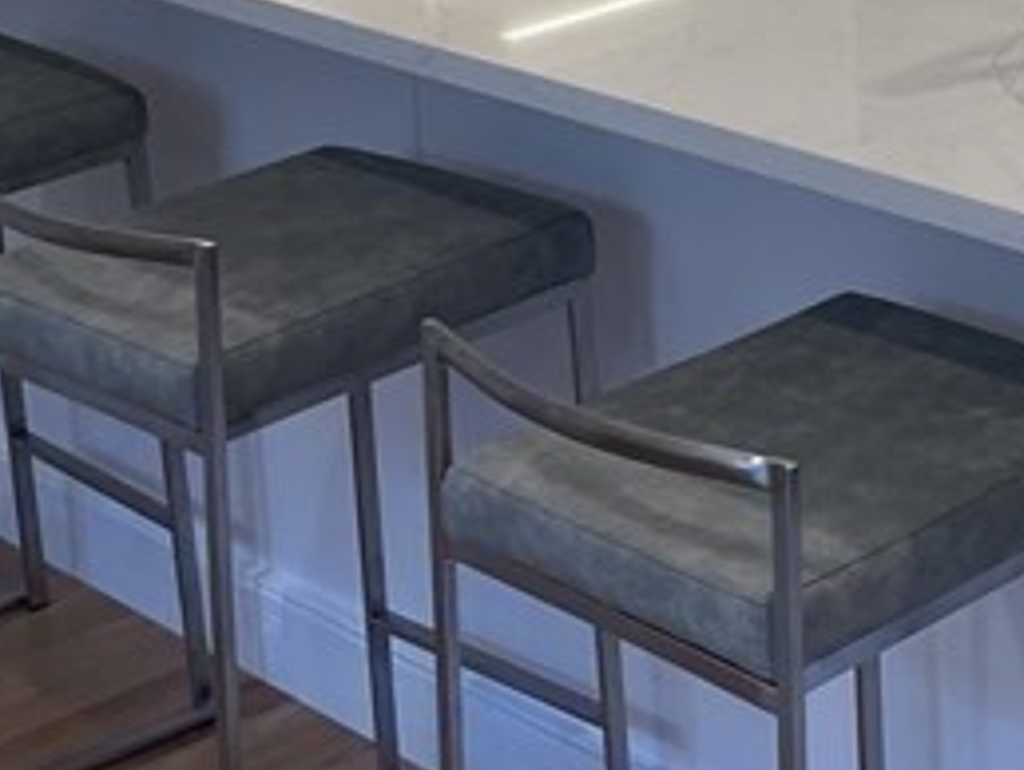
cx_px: 1560
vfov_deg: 13.3
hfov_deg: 17.1
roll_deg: +1.9
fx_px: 3050
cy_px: -488
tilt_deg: -8.2
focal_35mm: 103
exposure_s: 1/120
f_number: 1.6
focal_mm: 4.2
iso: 80
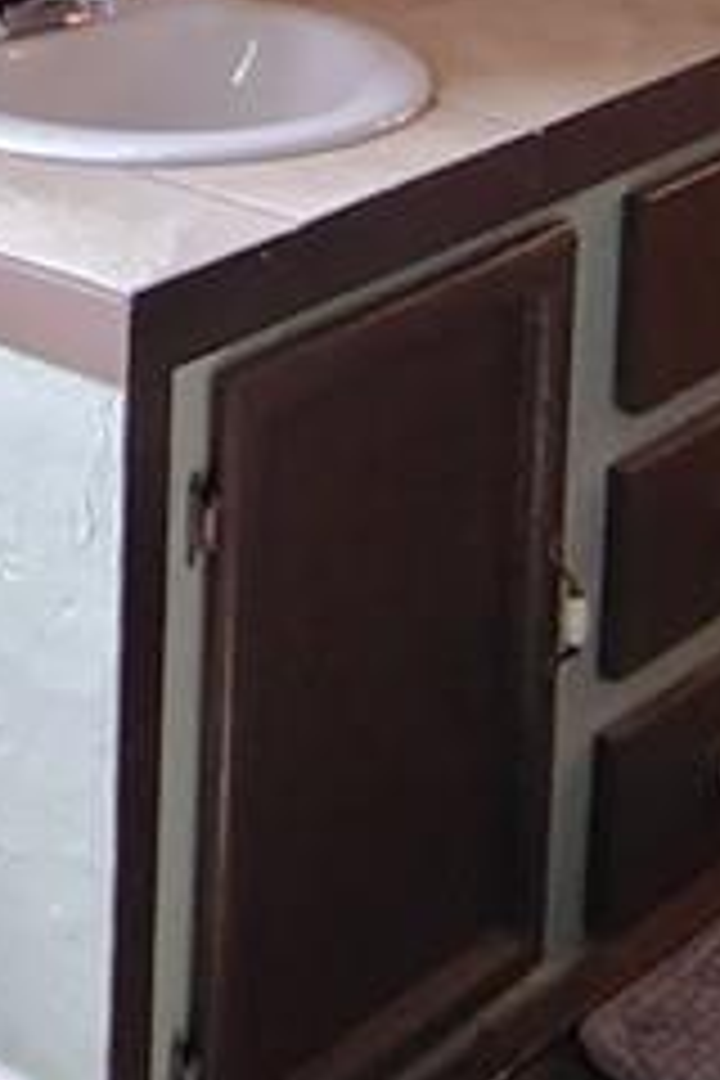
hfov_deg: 11.9
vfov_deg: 16.8
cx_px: -315
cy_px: -500
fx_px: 3330
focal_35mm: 111
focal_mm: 2.13
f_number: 2.2
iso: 720
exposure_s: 1/24
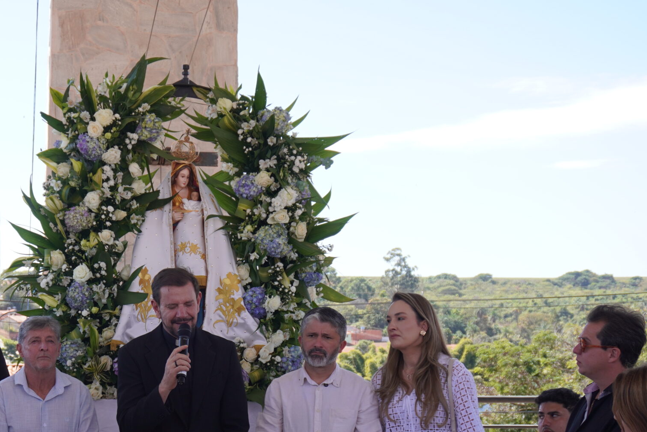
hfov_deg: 29.0
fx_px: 1238
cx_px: 192
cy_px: 364
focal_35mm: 69
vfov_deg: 19.5
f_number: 4.5
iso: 100
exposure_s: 1/250
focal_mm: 27
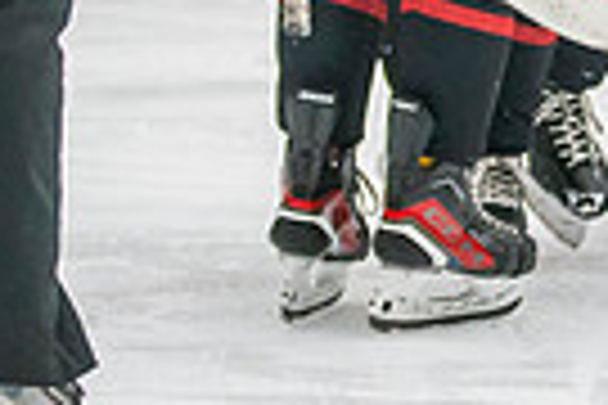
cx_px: 558
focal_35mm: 453
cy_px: -302
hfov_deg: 4.5
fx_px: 7650
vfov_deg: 3.0
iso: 5000
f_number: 2.8
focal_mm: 95
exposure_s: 1/640
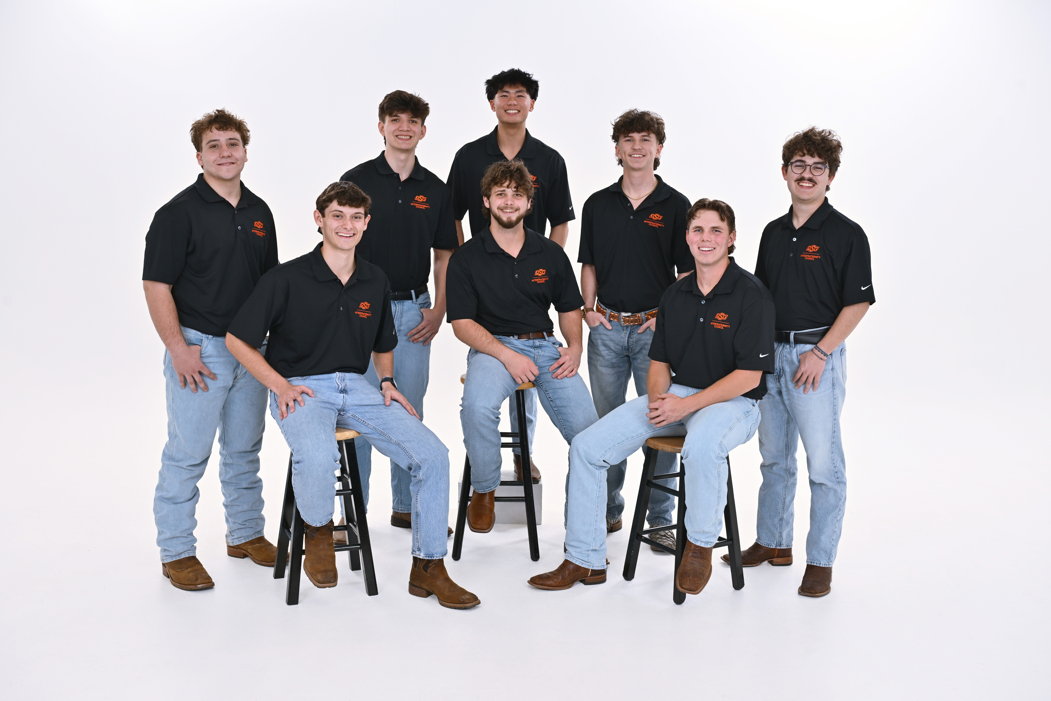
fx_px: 1080
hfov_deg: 51.9
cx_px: 526
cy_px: 350
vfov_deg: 35.9
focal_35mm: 37
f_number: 7.1
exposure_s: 1/160
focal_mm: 37
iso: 160
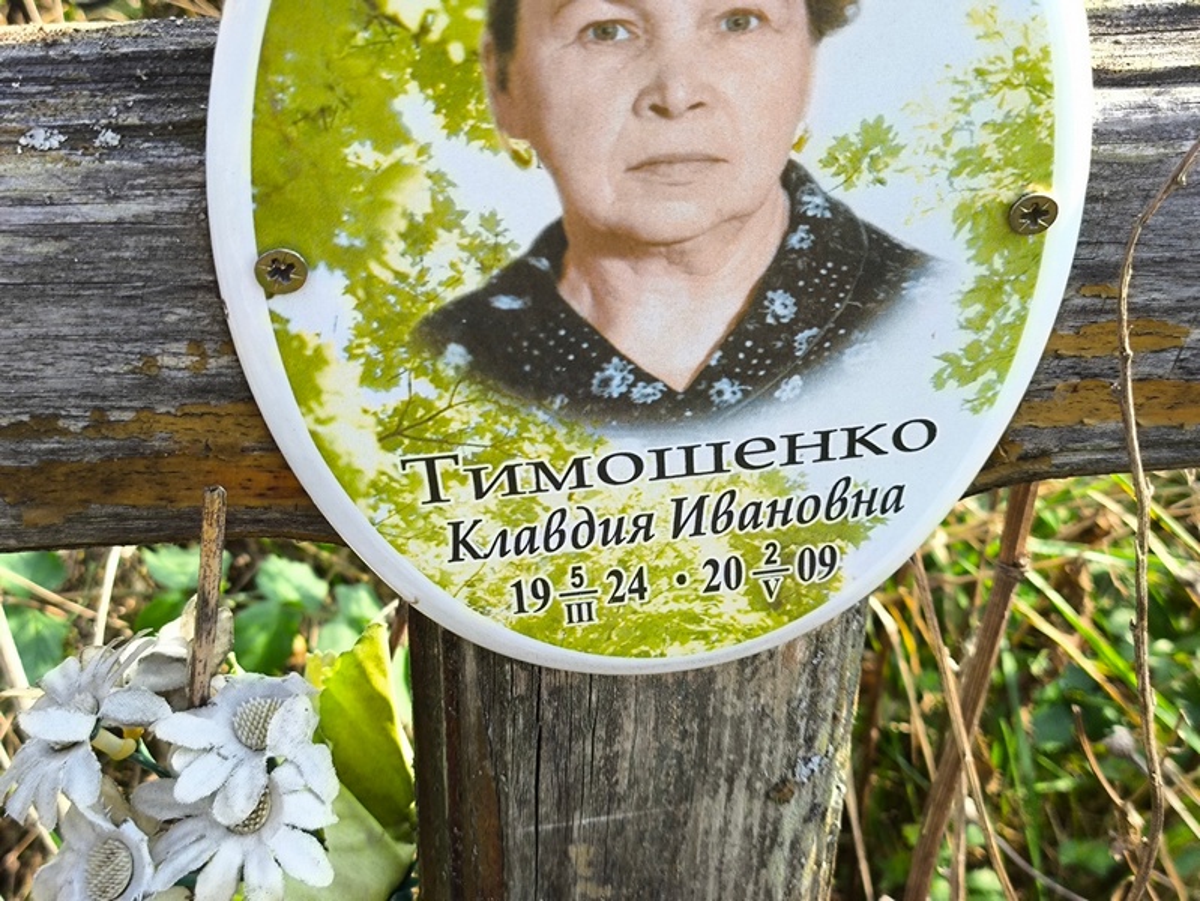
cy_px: 450
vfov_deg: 29.1
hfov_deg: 38.2
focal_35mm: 50
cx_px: 600
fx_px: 1734
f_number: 1.7
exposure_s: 1/216
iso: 50
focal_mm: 4.71
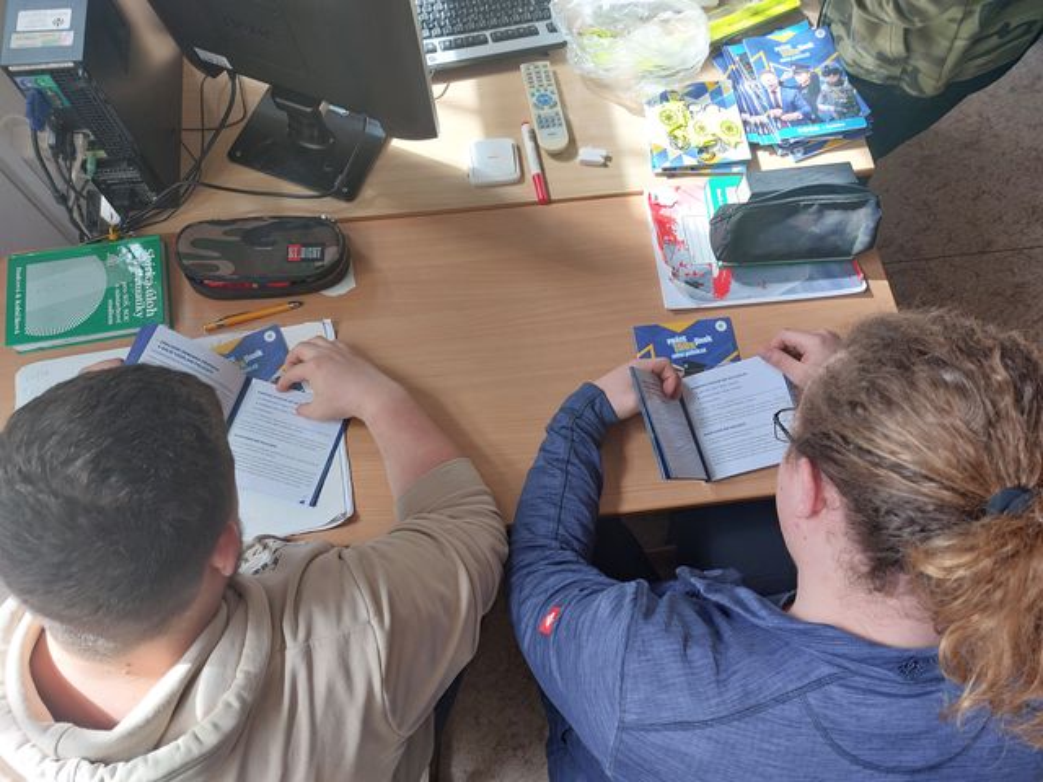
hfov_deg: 69.4
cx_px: 522
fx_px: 753
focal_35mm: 25
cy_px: 391
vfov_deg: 54.9
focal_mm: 5.23
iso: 40
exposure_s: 1/50
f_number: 1.8
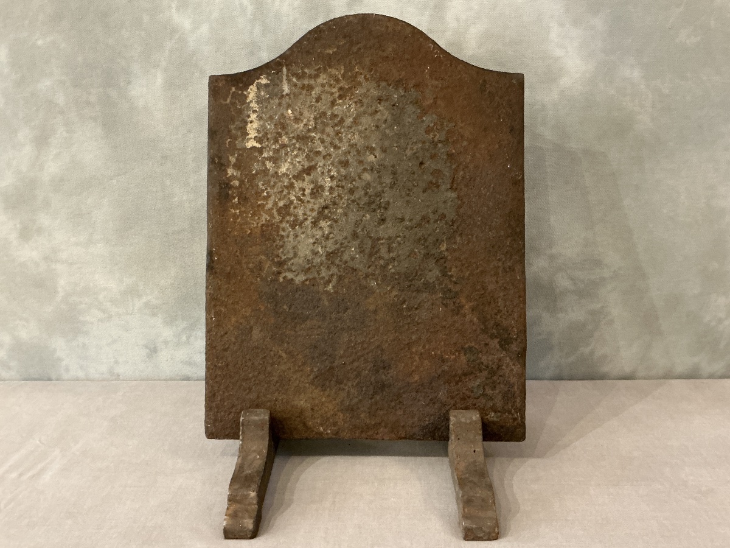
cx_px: 365
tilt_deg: -16.3
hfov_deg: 63.4
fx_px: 590
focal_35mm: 28
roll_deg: +1.1
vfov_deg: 49.7
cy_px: 274
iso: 320
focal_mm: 3
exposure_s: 1/33
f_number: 1.8
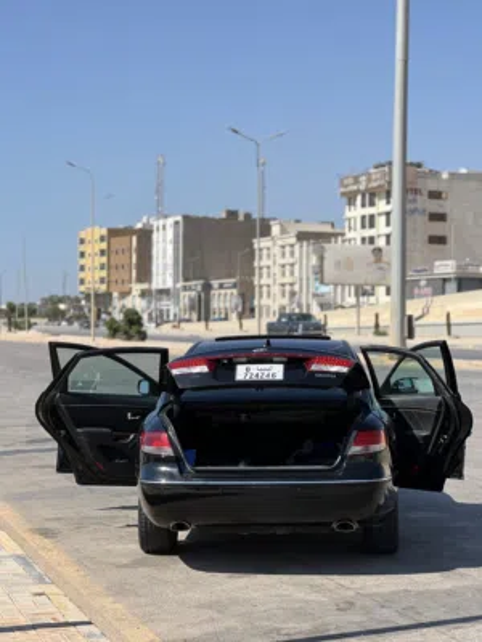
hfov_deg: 19.1
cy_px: 321
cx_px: 241
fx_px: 1430
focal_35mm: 77
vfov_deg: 25.3
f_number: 2.8
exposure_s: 1/896
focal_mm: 9
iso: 32
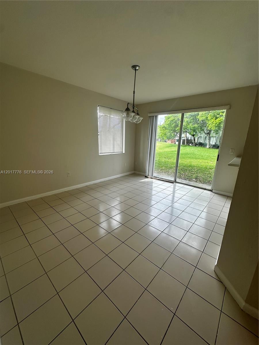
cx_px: 130
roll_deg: -2.0
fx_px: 140
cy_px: 172
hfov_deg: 85.7
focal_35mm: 14
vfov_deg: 102.1
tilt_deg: -12.6
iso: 40
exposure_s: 1/176
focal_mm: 2.22
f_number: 2.2
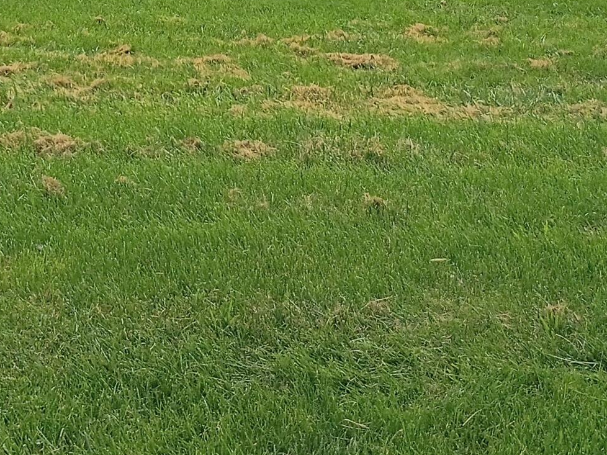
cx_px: 148
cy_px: -174
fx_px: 1560
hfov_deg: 21.8
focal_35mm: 89
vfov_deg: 15.6
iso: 100
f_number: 1.8
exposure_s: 1/740
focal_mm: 4.27
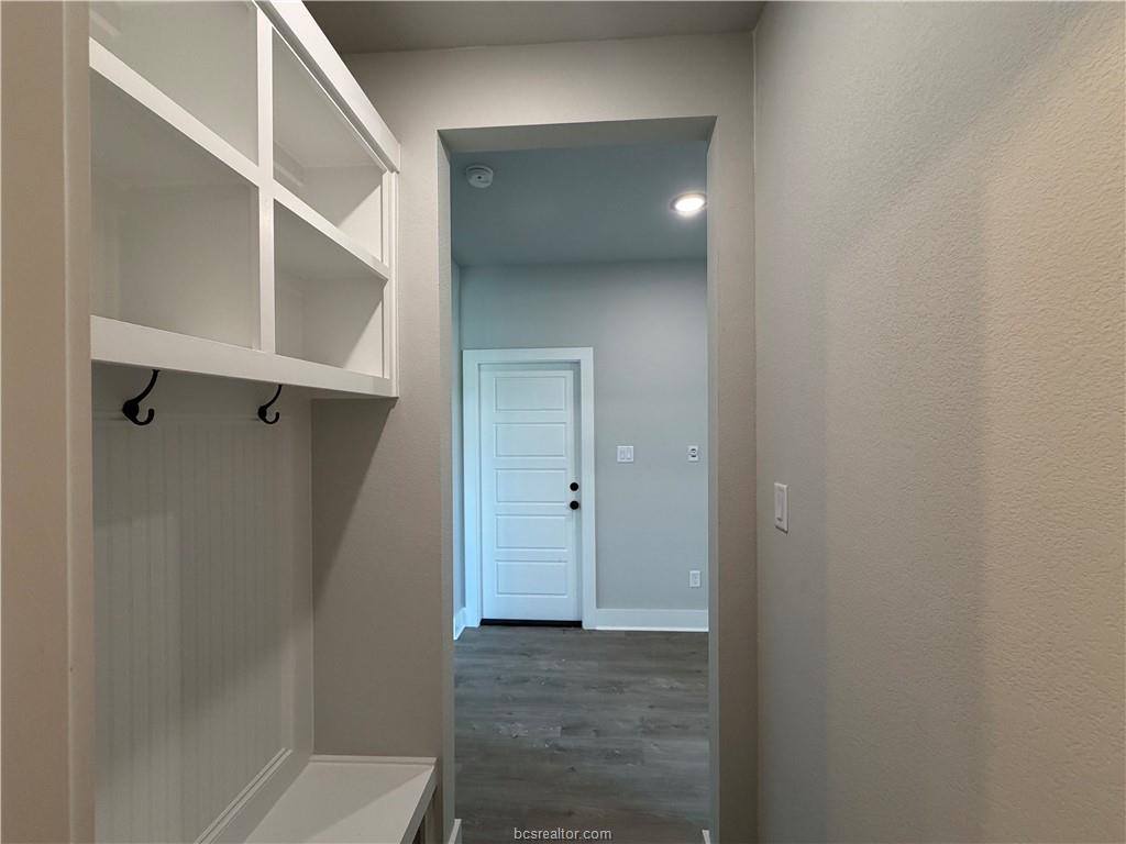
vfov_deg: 85.7
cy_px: 422
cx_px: 563
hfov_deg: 102.1
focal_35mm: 14
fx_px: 455
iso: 250
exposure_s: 1/120
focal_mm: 2.22
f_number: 2.2
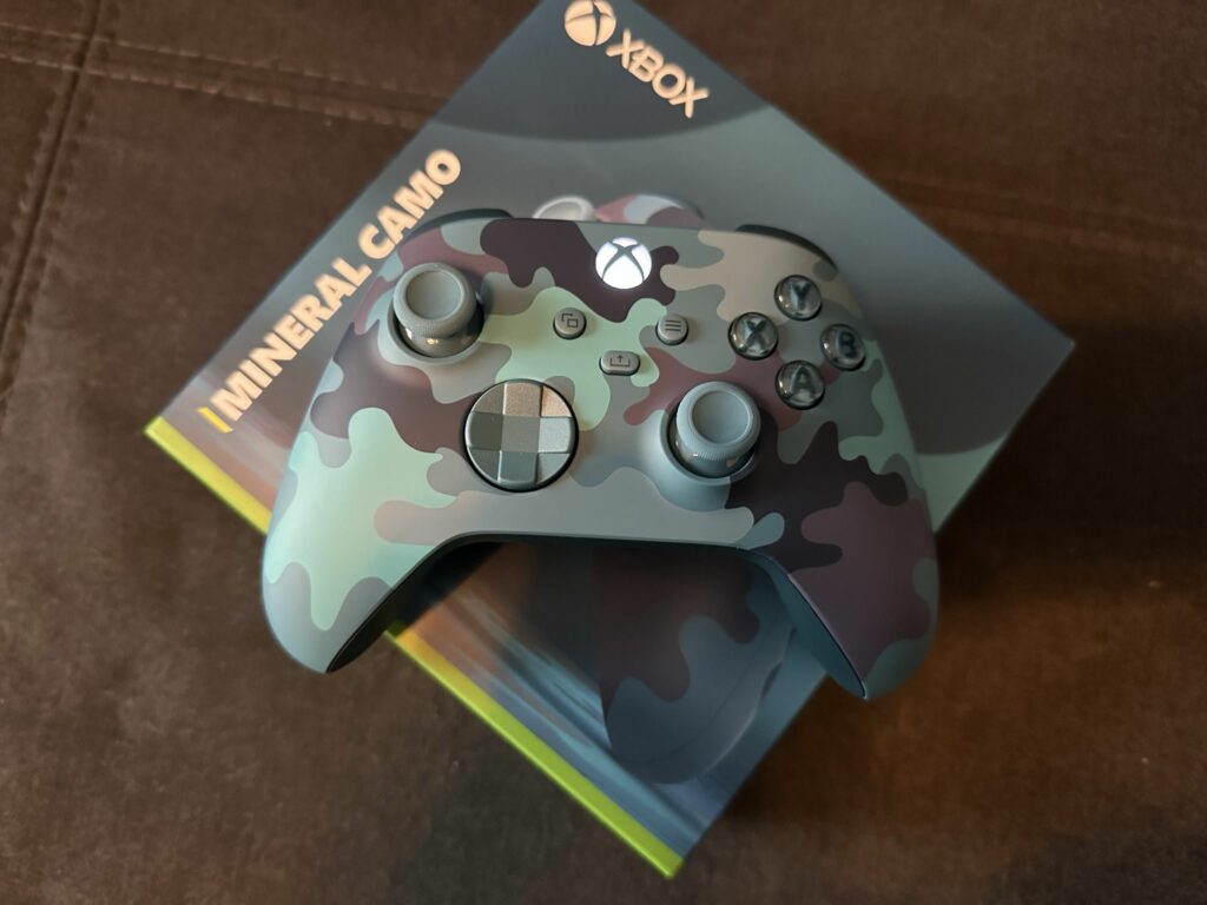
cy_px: 452
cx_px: 604
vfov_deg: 56.8
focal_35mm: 24
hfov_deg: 71.6
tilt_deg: -81.9
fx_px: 837
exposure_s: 1/33
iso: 1000
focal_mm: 6.86
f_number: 1.78
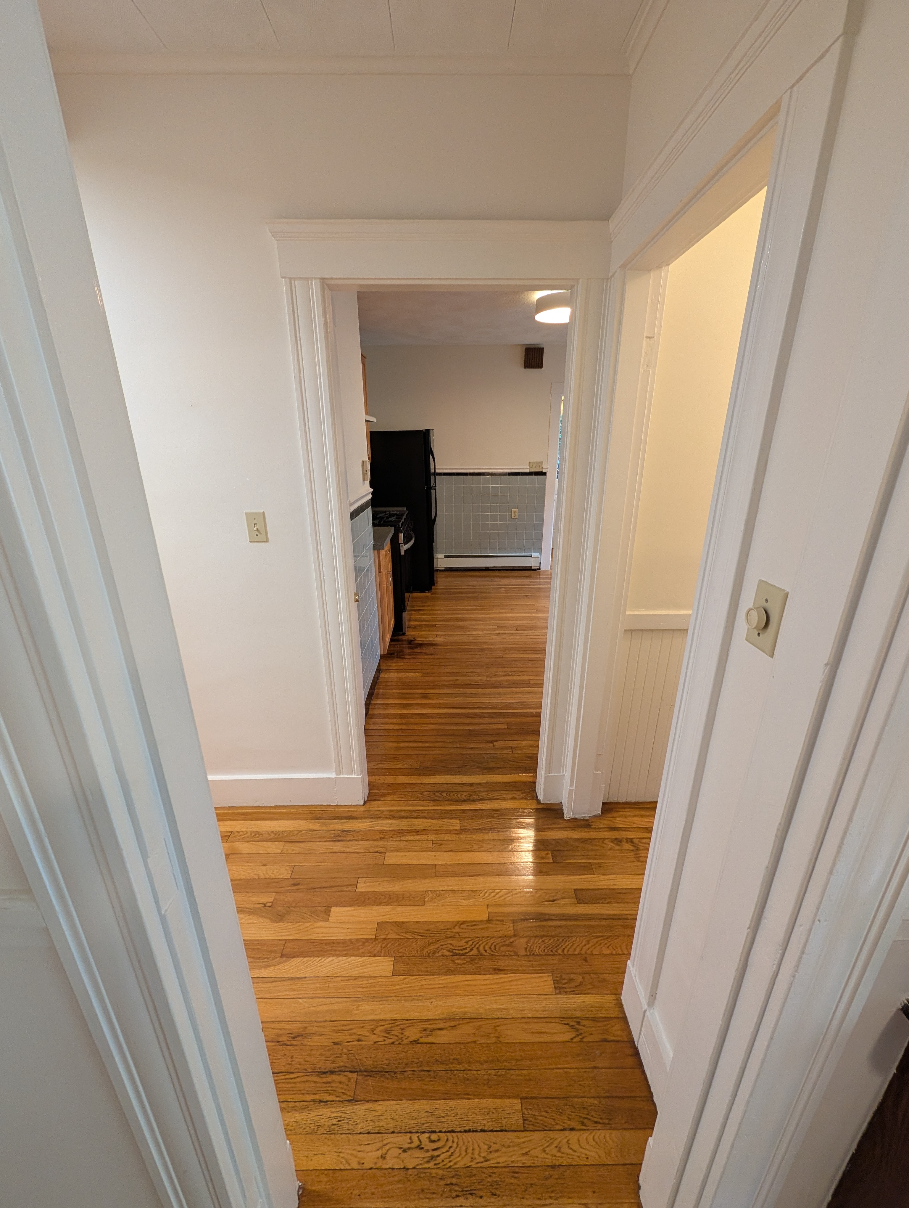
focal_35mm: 12
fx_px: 419
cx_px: 454
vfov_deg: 110.5
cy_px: 604
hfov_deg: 94.6
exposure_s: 1/40
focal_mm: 2.02
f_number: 1.7
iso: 190
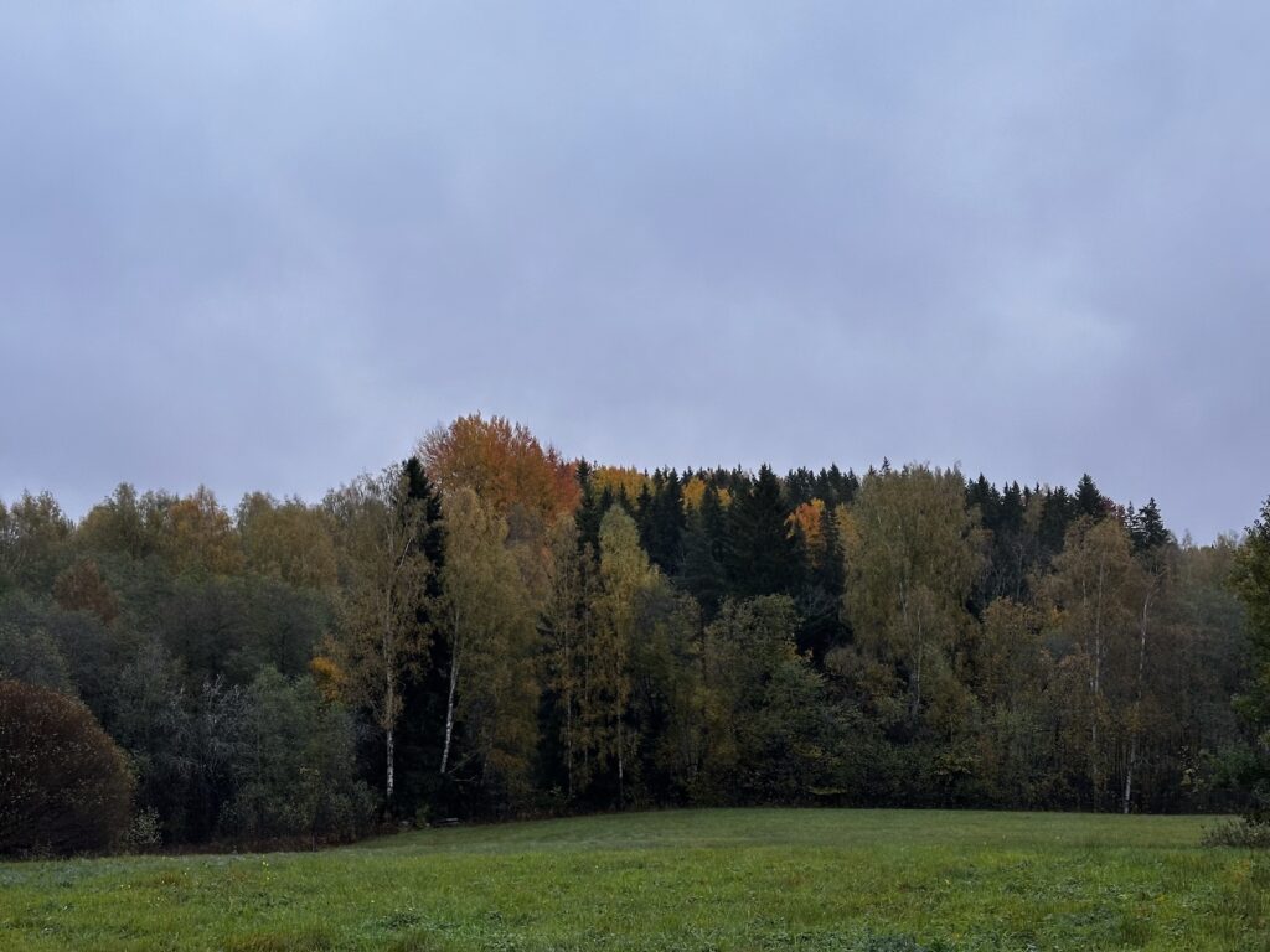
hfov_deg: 39.7
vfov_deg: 30.3
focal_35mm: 48
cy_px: 476
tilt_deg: +5.1
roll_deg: +0.8
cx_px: 635
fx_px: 1761
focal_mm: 6.86
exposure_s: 1/121
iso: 64
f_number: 1.78
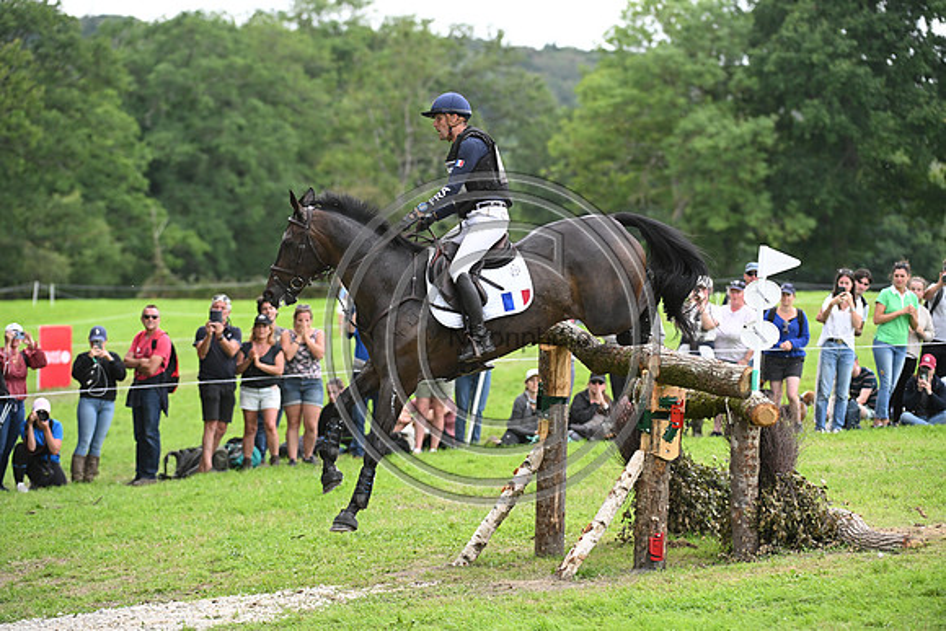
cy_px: 316
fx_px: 5257
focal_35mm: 200
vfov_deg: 6.9
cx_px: 473
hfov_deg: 10.3
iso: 1800
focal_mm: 200
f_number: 5
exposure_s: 1/1600
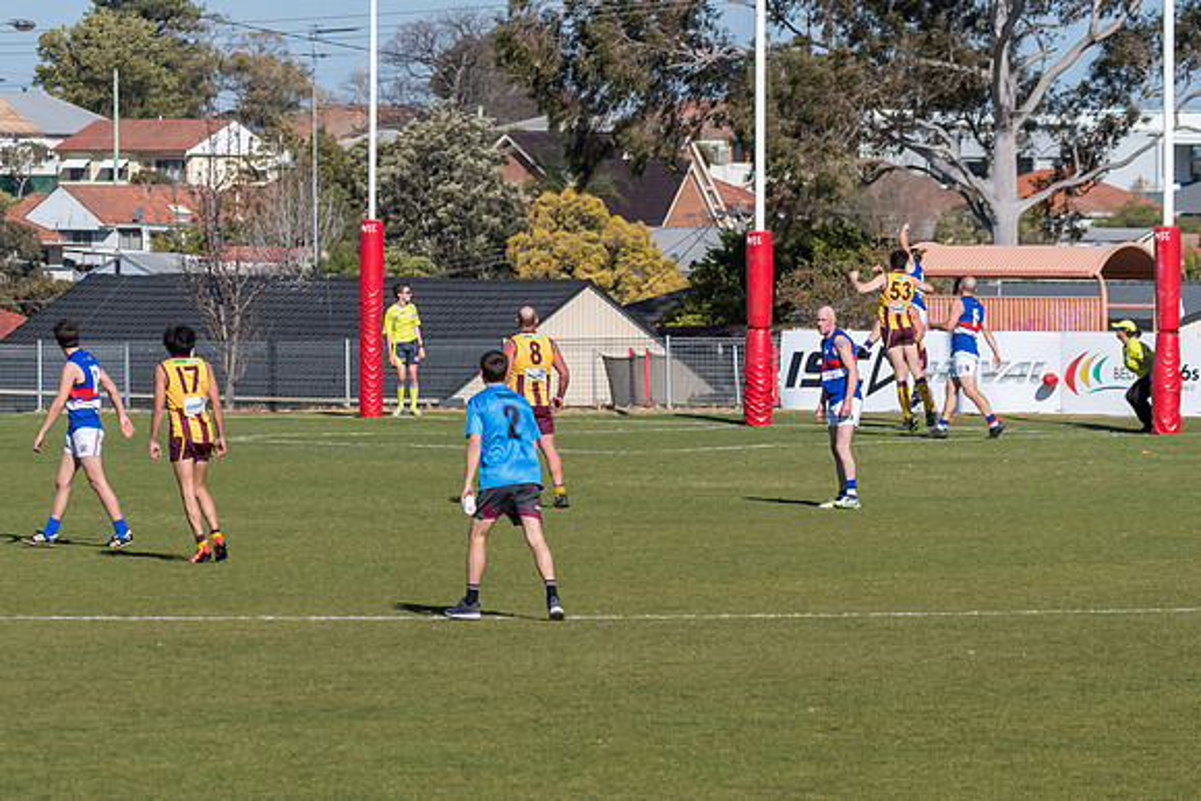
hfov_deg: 7.1
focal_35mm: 292
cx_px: 616
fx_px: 9731
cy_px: 427
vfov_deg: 4.7
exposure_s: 1/5000
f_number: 8
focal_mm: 150
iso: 800
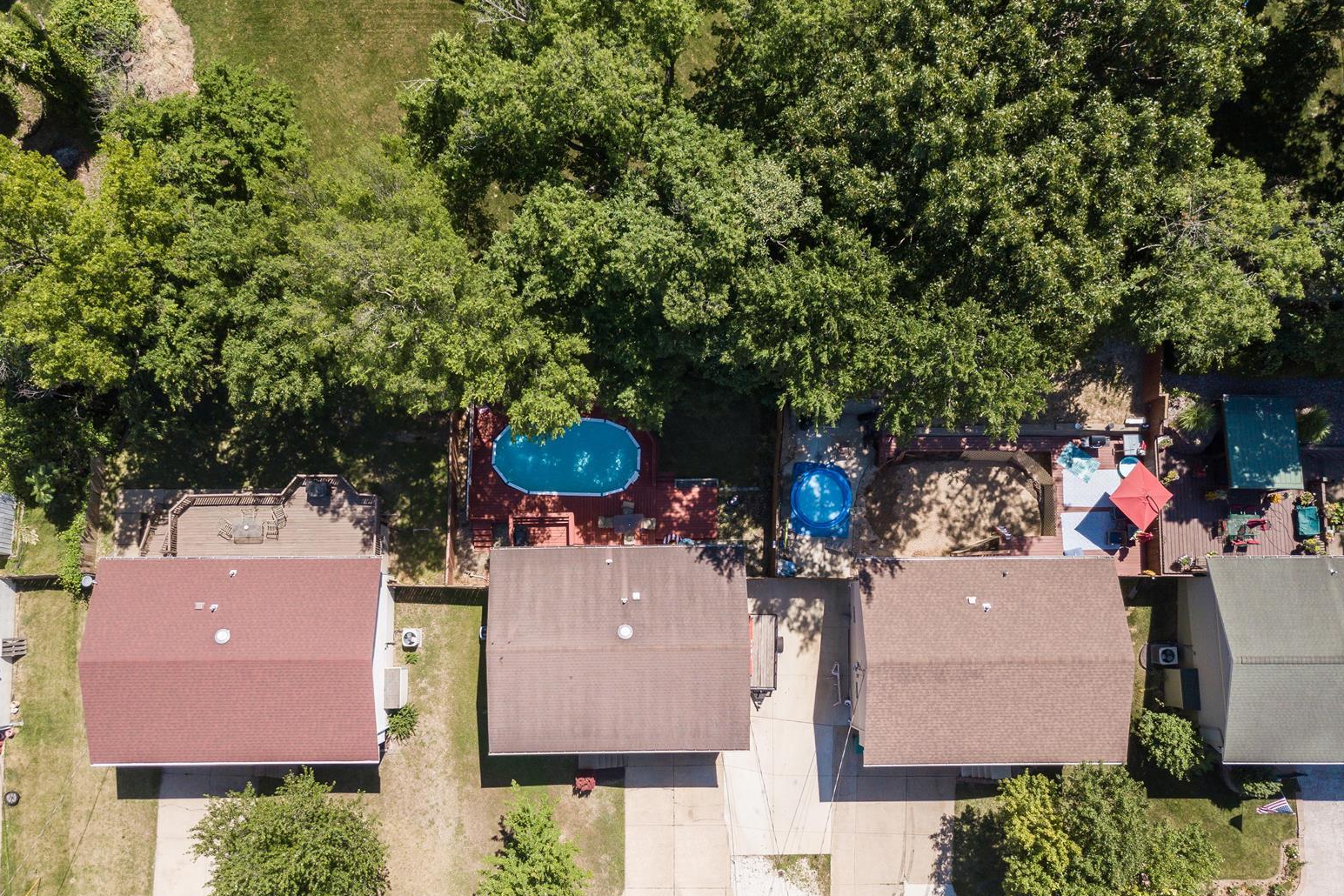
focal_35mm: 28
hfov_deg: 65.5
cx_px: 650
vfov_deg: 46.3
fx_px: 1045
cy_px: 507
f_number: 2.2
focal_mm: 4.73
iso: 100
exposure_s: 1/1200
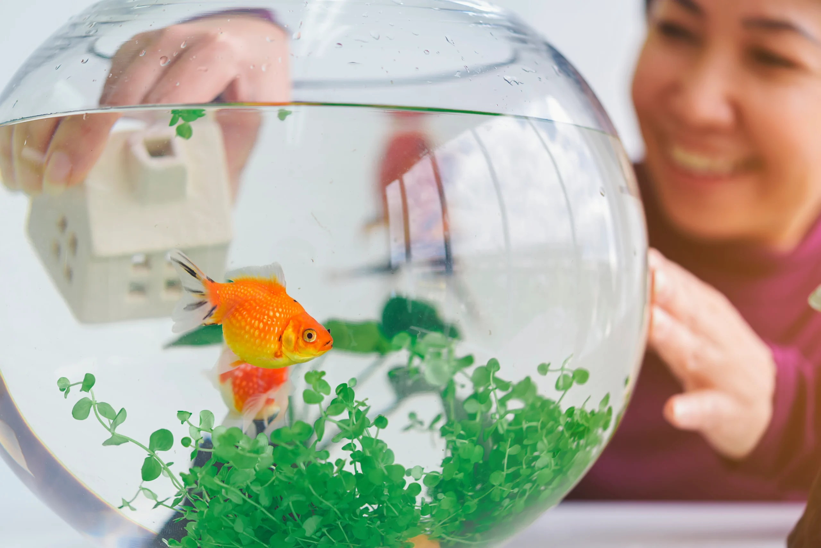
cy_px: 274
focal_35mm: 60
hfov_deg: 33.4
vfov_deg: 22.6
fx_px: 1369
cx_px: 410
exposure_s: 1/100
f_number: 3
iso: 100
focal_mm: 60
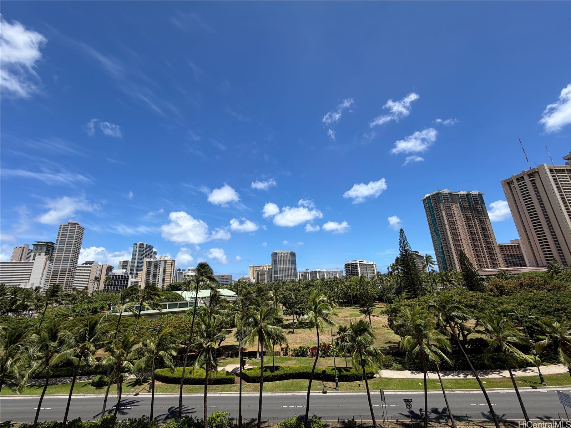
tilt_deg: +16.6
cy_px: 214
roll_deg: +2.8
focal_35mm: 14
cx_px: 286
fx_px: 231
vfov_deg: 85.7
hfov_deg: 102.1
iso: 20
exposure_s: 1/799
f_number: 2.2
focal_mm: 2.22
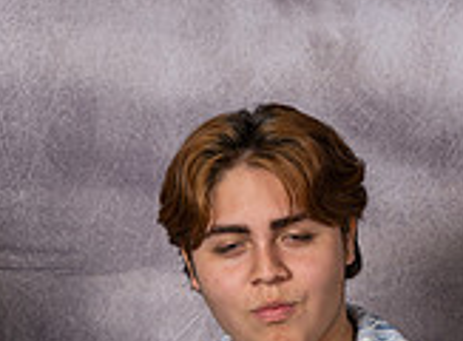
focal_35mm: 227
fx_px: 3016
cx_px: 380
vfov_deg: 6.4
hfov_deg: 8.8
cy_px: 545
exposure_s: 1/400
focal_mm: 49
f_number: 4.5
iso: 50
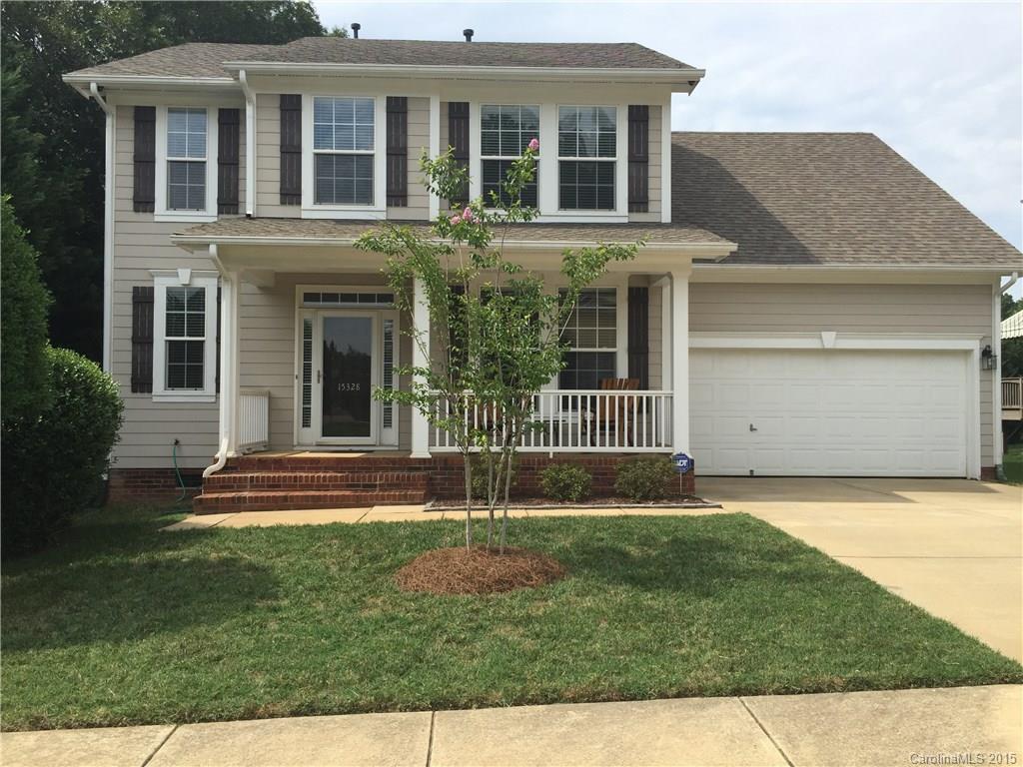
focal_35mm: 29
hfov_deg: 61.7
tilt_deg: +1.8
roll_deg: -0.5
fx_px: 857
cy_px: 384
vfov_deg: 48.2
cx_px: 512
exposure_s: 1/1883
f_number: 2.2
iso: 32
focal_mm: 4.15
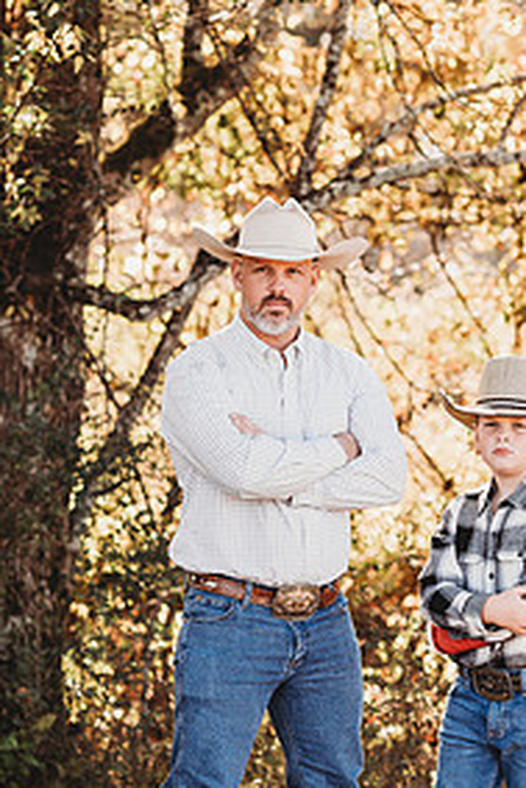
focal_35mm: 135
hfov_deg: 10.2
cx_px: 359
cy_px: 504
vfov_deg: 15.2
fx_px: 2955
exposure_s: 1/250
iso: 160
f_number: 2.8
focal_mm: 85
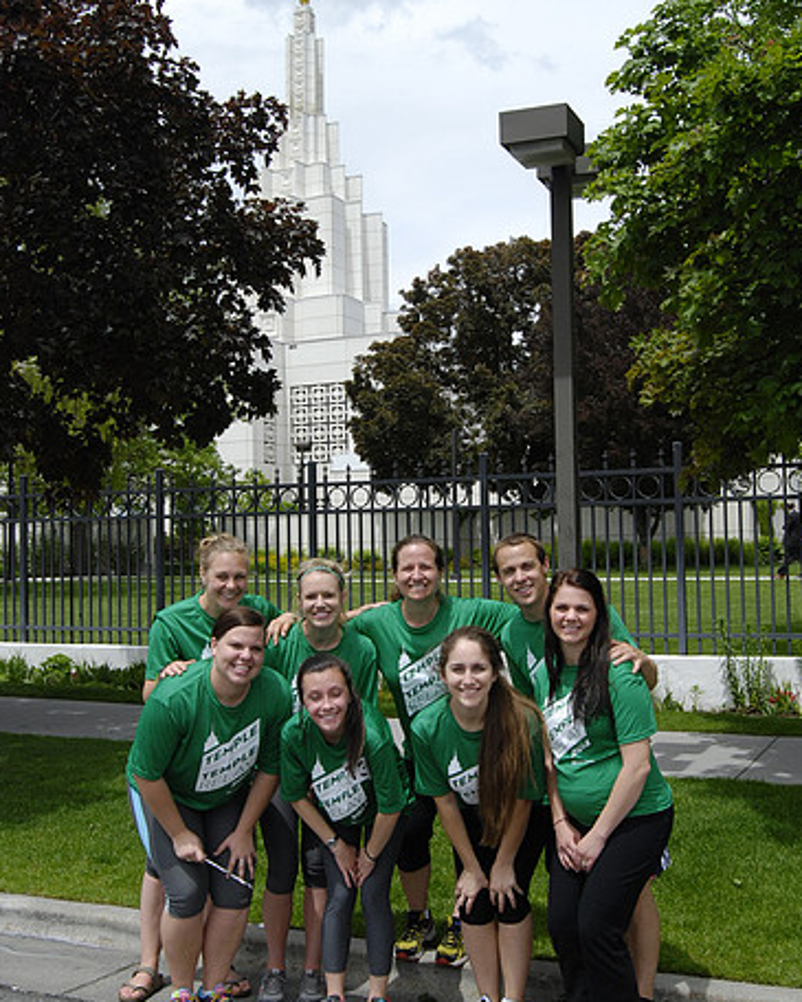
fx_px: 1275
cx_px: 415
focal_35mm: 43
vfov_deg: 42.9
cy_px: 505
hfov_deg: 34.9
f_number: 10
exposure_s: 1/640
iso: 400
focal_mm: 24
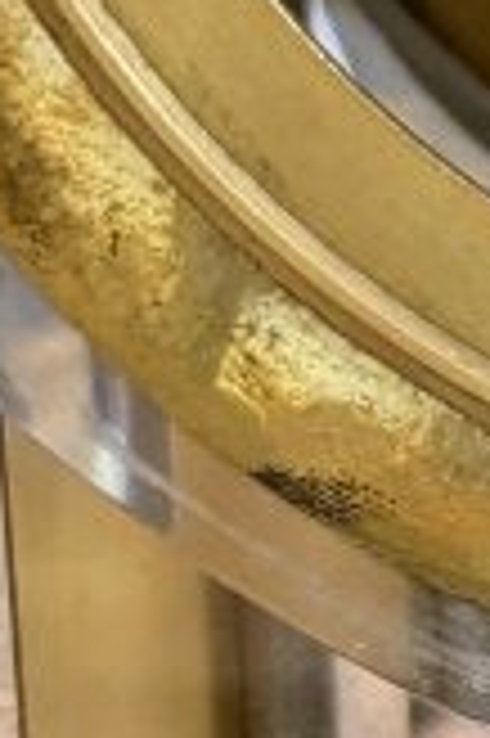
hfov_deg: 7.1
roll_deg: +0.9
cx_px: 1178
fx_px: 3744
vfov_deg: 11.2
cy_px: 162
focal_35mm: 183
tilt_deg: -7.8
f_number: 1.78
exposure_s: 1/50
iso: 400
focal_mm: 6.76
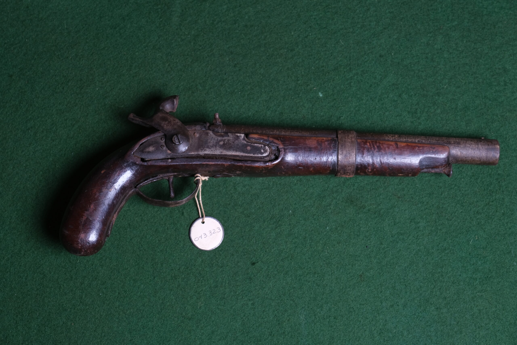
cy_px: 172
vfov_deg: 17.7
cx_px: 258
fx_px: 1106
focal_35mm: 77
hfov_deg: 26.3
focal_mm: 51.6
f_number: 5.6
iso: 320
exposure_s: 1/160
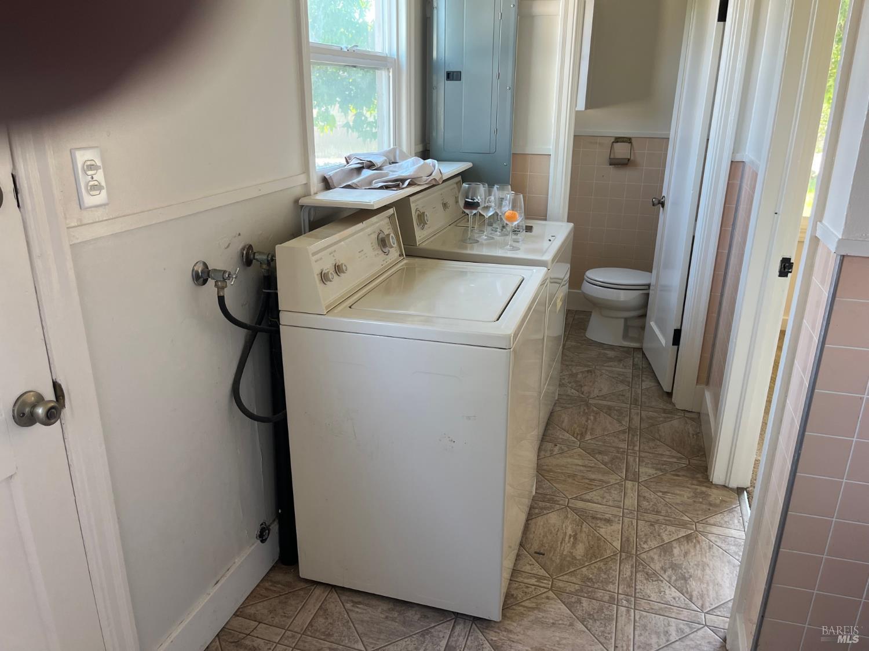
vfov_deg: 53.1
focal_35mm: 26
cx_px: 434
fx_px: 653
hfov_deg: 67.3
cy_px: 326
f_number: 1.6
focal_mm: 5.1
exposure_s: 1/121
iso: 125
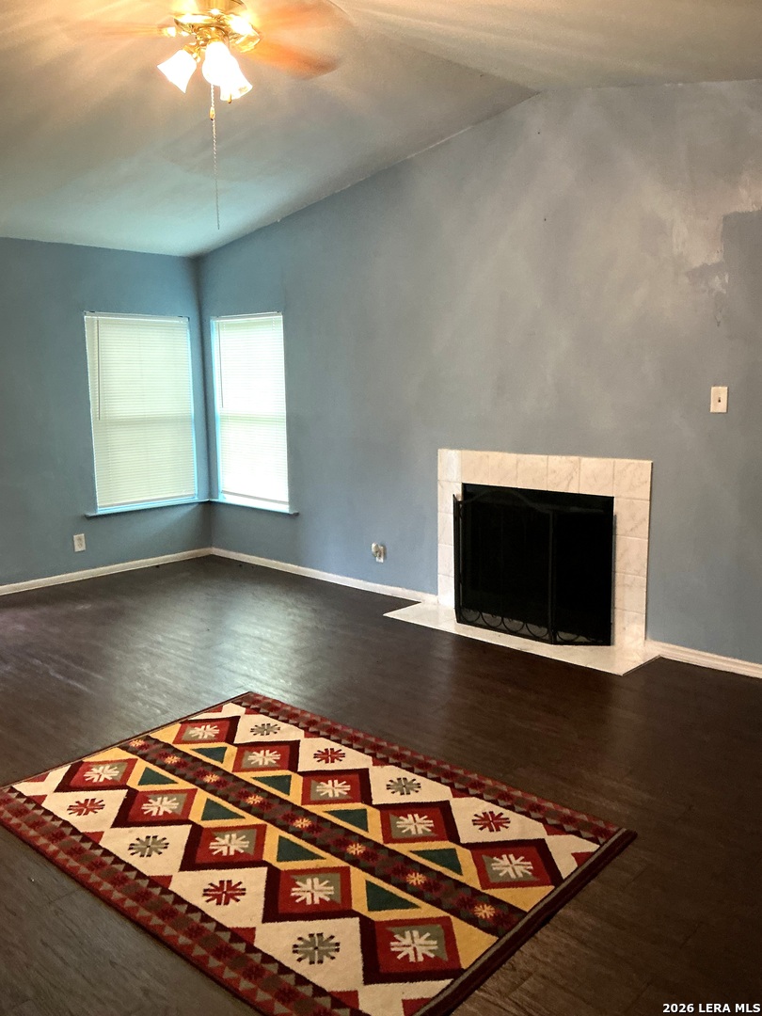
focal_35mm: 29
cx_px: 381
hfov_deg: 48.2
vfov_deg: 61.7
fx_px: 851
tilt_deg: -9.6
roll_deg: +0.2
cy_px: 508
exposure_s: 1/40
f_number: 1.8
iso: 200
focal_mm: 3
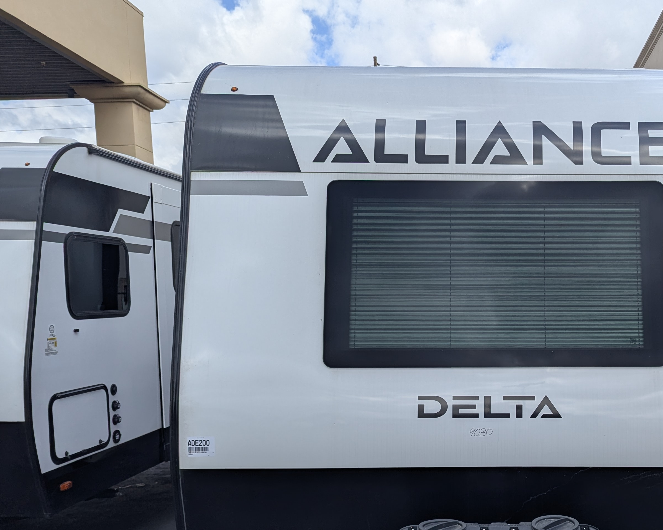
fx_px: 785
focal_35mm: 40
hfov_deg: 43.9
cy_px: 390
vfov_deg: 36.6
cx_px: 516
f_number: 1.85
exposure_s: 1/1919
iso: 49
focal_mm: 6.81
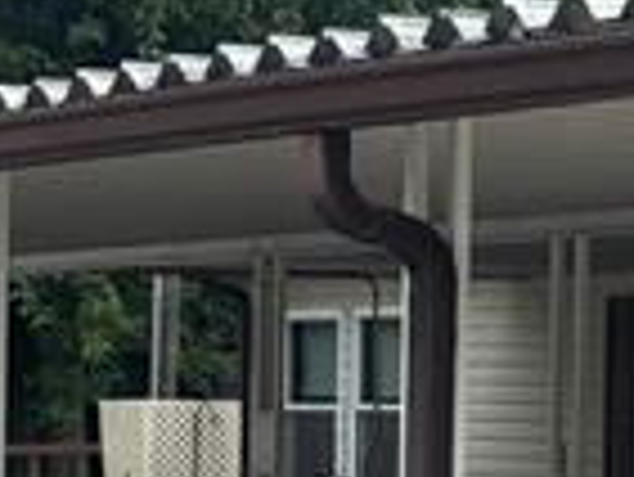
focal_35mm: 189
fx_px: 3465
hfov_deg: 9.9
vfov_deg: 7.8
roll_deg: -0.2
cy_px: 482
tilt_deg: -1.9
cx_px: 1106
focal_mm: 5.96
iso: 100
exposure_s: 1/121
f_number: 1.6
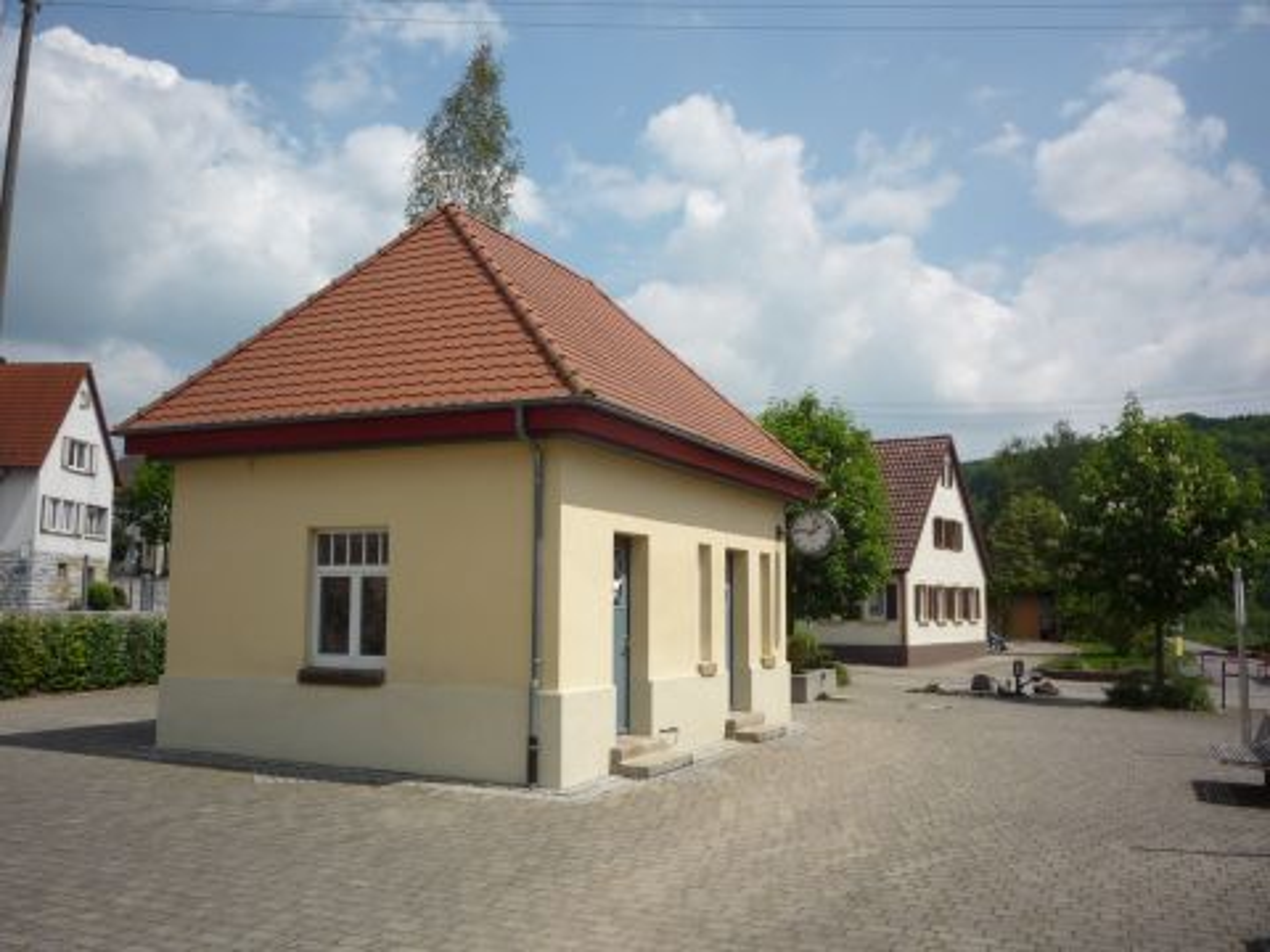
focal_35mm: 32
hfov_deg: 56.8
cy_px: 476
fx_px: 1174
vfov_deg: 44.2
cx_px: 635
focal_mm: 5.2
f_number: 5.6
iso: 100
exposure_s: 1/640
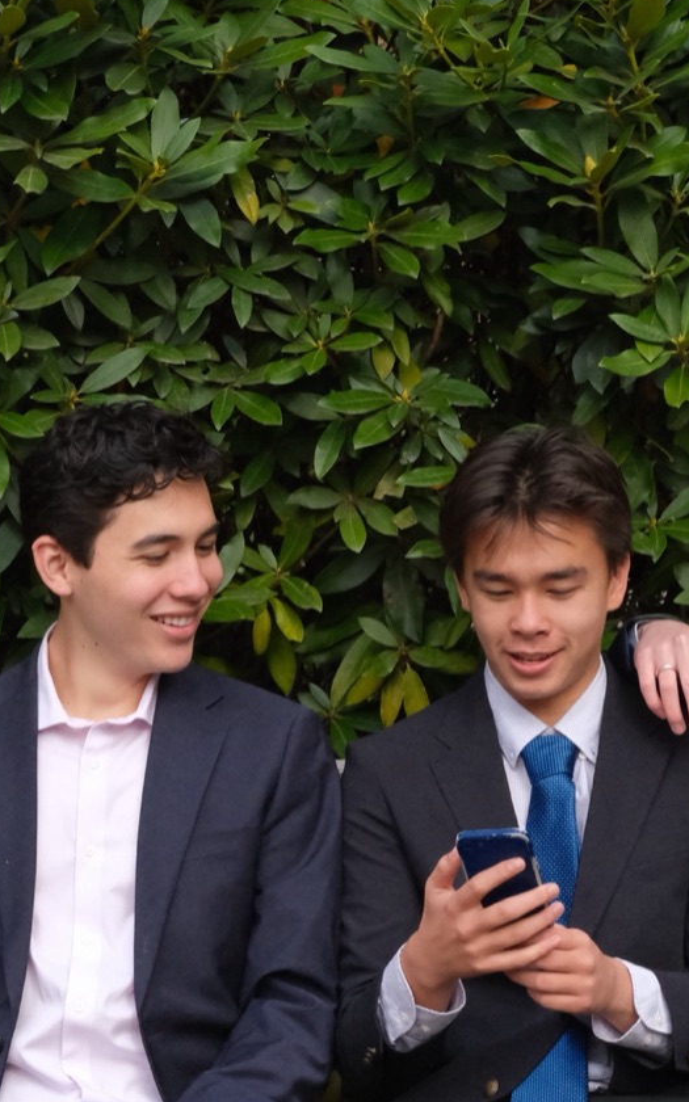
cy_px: 627
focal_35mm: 99
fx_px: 2974
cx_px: 260
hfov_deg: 13.2
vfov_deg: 21.0
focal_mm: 34.3
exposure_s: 1/4000
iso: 4000
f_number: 5.6
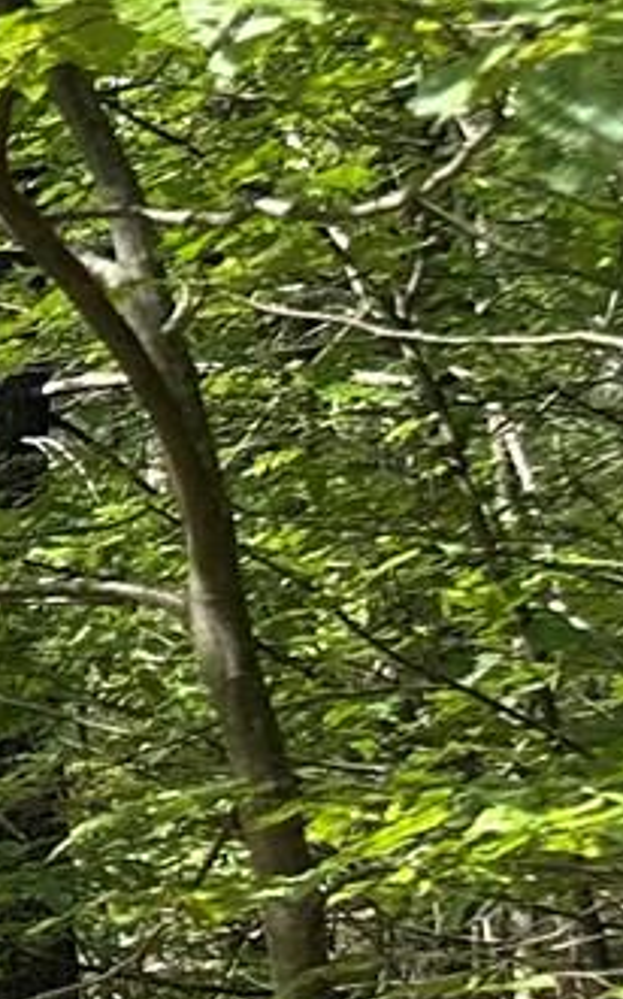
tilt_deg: +9.1
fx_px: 4296
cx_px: -2262
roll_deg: -3.7
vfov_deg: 13.2
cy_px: 848
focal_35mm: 158
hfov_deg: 6.1
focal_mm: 6.86
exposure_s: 1/829
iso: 80
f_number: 1.78
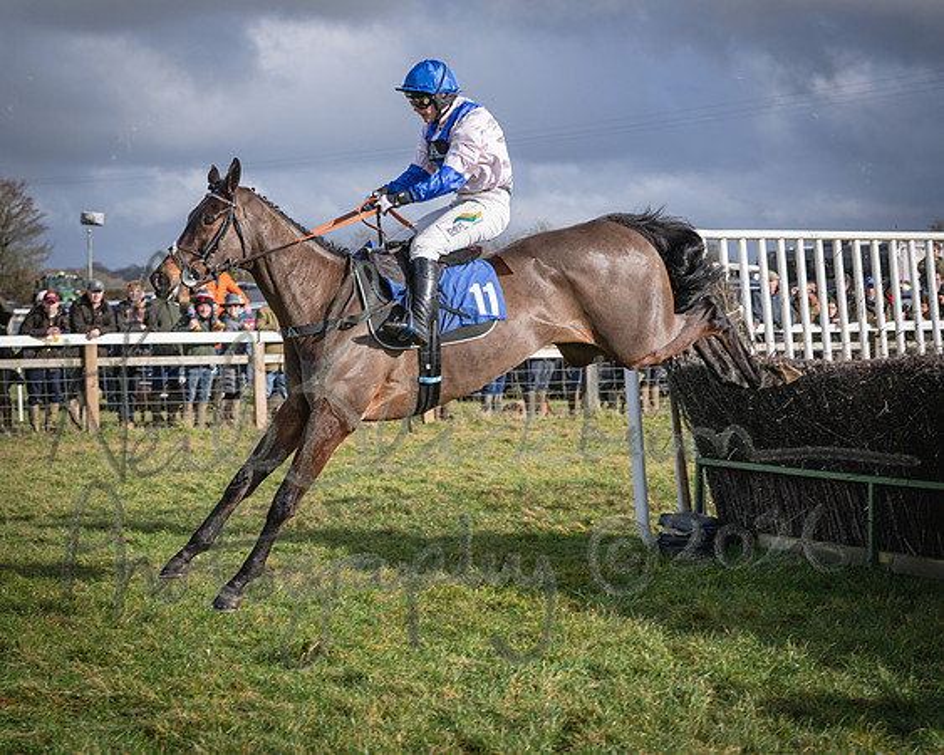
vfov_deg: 15.9
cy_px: 449
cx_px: 387
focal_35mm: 97
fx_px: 2695
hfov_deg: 19.8
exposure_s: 1/1600
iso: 200
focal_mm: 72
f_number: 4
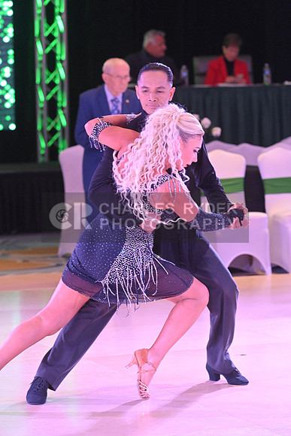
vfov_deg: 11.7
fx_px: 2120
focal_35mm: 175
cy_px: 218
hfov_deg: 7.9
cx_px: 146
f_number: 5.6
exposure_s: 1/250
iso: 5000
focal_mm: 175
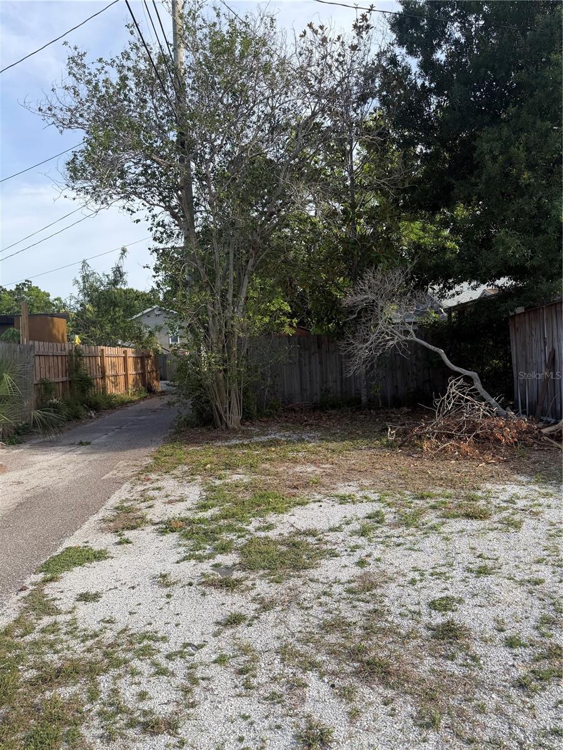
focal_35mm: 24
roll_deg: +2.4
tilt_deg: -1.4
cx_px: 282
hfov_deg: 56.8
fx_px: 520
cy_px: 375
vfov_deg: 71.6
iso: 80
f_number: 1.78
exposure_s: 1/1949
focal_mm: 6.76
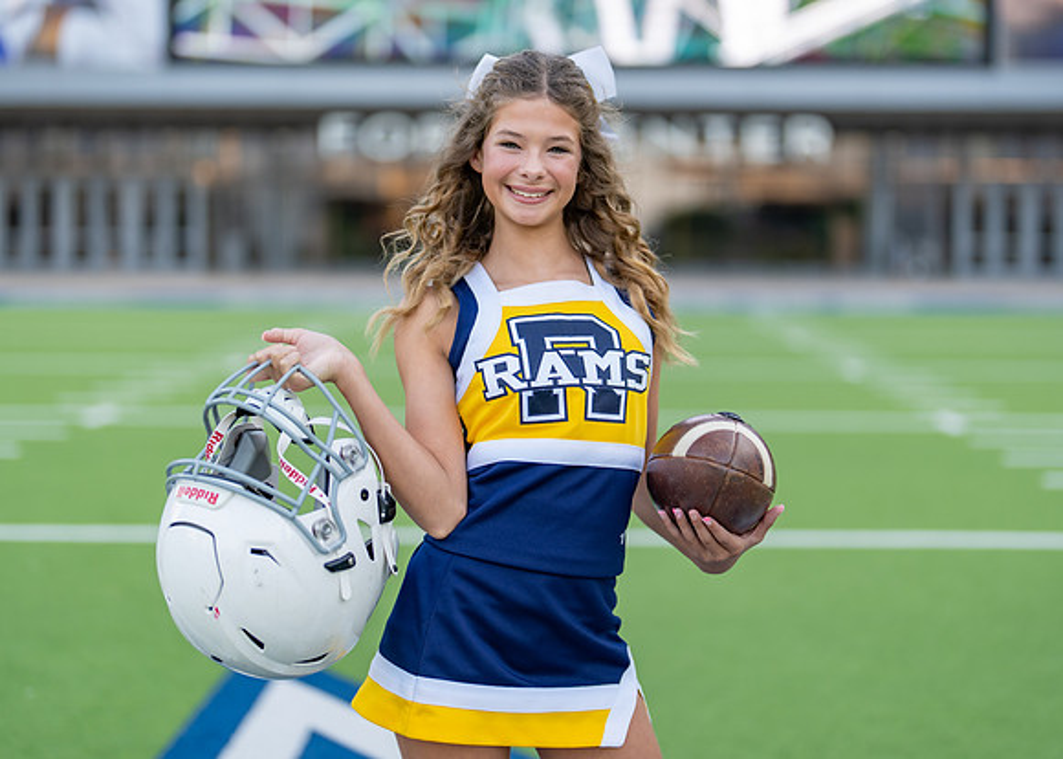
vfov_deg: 24.0
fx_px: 1786
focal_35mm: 59
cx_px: 570
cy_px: 330
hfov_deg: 33.1
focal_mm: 50
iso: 100
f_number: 1.2
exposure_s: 1/500
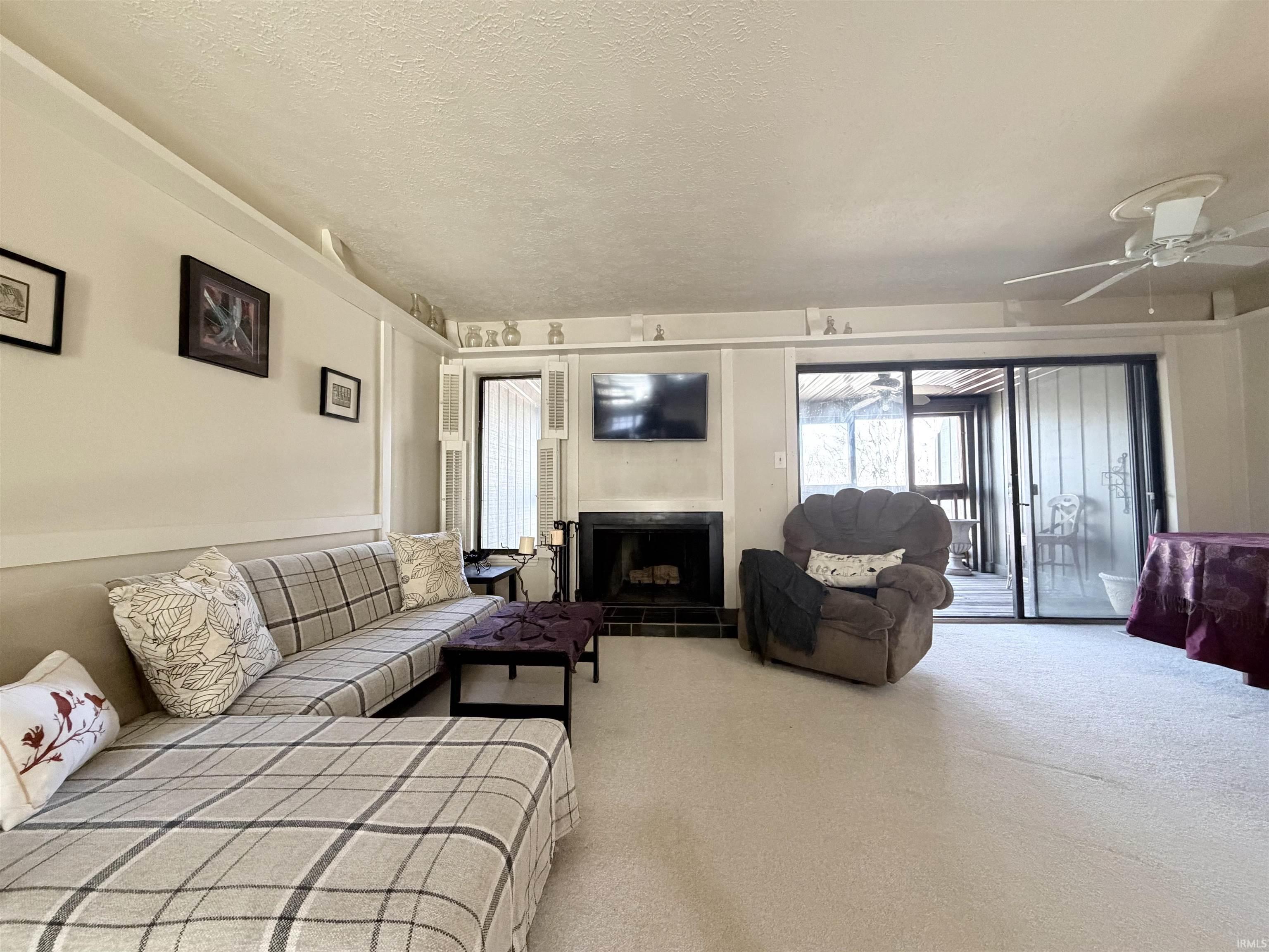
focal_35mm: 14
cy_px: 476
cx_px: 634
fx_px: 513
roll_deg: +0.7
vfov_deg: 85.7
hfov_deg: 102.1
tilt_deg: +1.9
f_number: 2.2
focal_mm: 2.22
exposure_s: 1/60
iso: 640
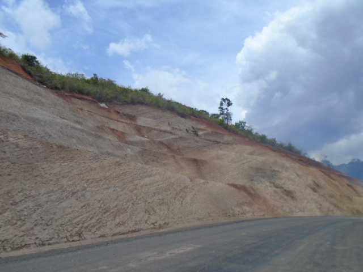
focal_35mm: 26
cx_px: 182
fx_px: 273
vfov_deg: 53.1
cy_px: 136
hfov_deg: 67.3
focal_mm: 4.6
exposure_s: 1/400
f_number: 8
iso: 100
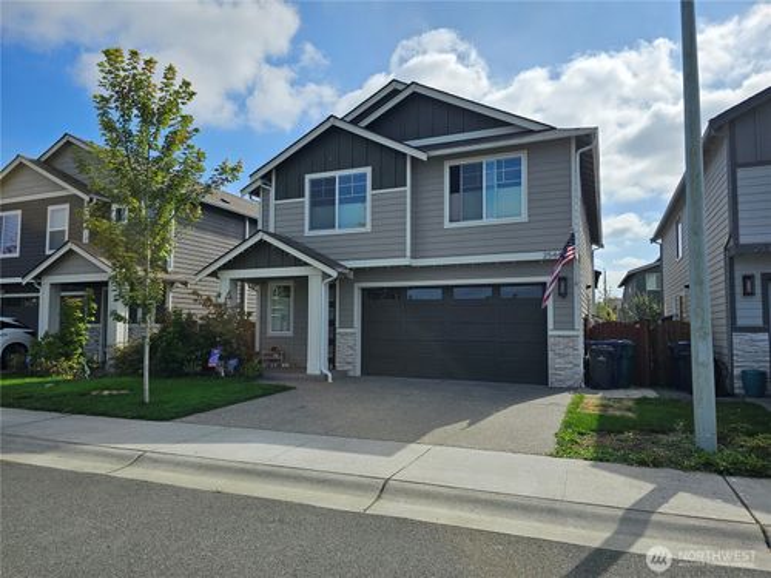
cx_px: 386
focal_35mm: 23
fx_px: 512
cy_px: 289
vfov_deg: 58.9
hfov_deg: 73.9
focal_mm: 6.3
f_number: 1.7
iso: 10
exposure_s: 1/1179
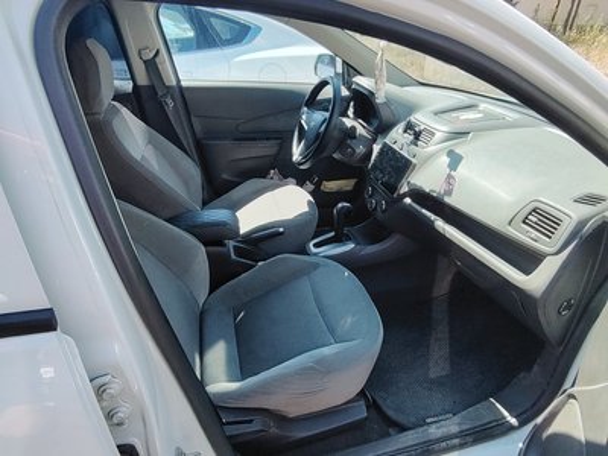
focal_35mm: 17
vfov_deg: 74.7
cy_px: 228
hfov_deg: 91.0
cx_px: 304
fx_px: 299
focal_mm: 1.42
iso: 100
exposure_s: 1/393
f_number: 2.2
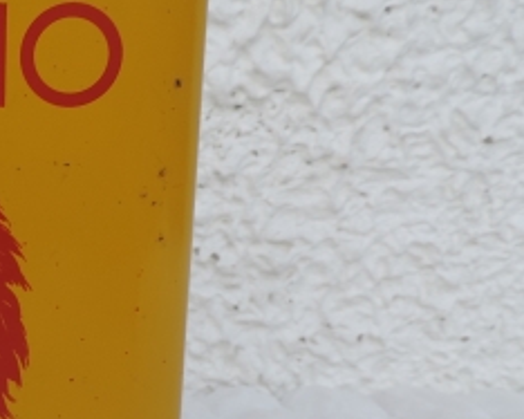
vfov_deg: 25.3
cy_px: 276
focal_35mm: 60
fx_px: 930
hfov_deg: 27.7
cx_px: -103
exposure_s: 1/160
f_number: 3
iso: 80
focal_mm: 4.3
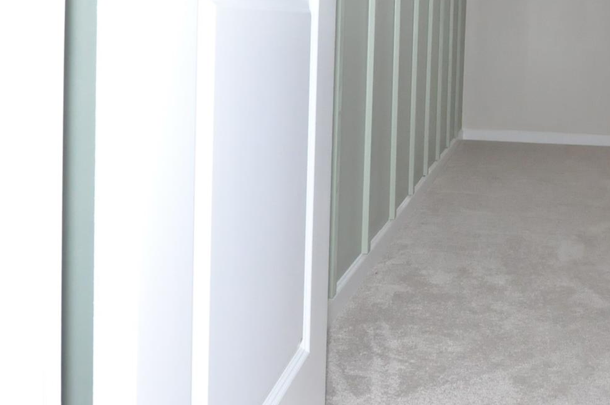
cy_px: 61
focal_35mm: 44
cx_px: 517
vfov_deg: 29.5
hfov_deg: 41.9
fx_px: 745
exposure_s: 1/60
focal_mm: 14
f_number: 7.1
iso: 2000
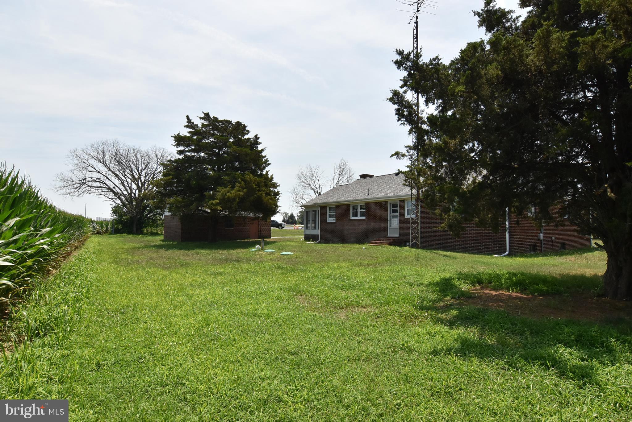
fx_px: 316
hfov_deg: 90.0
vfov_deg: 67.5
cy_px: 211
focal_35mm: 18
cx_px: 316
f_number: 14
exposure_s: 1/800
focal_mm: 12
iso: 800
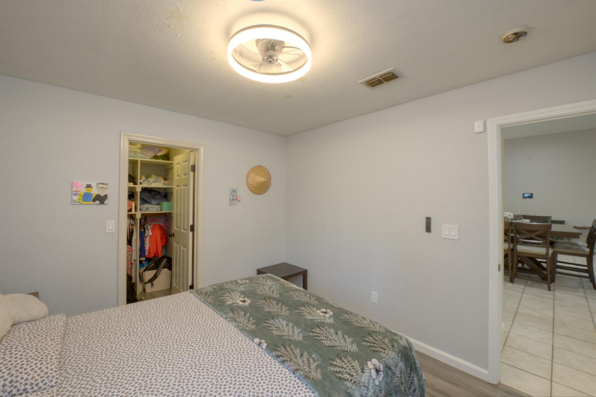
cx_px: 298
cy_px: 198
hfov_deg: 104.3
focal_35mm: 14
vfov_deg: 81.2
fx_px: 232
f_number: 10
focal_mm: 14
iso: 400
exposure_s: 1/5
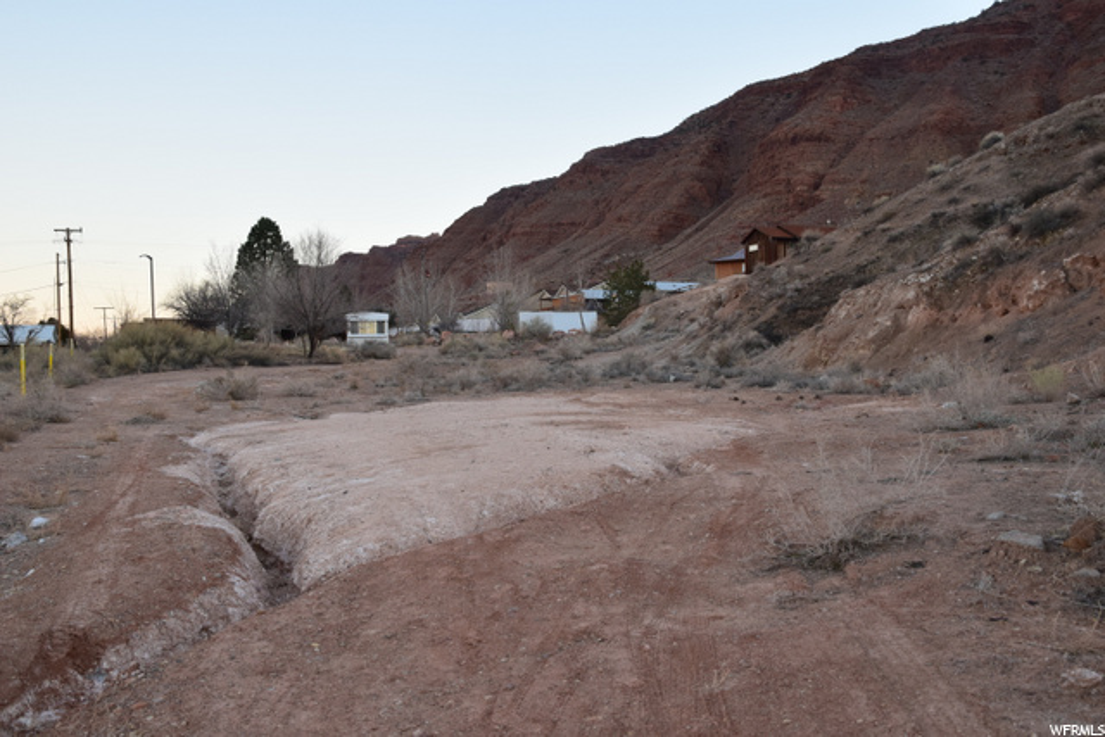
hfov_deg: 49.5
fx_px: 1197
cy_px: 368
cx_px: 552
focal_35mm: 39
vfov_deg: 34.2
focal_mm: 26
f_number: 8
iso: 800
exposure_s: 1/60
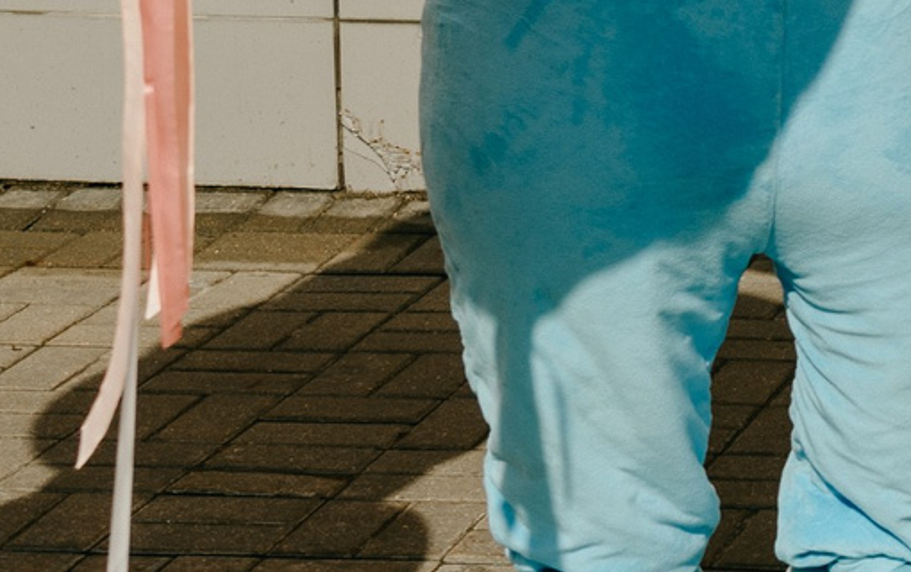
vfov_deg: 7.2
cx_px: 1704
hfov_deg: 10.9
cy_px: -259
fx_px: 4449
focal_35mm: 179
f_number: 5
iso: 64
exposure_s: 1/1000
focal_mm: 34
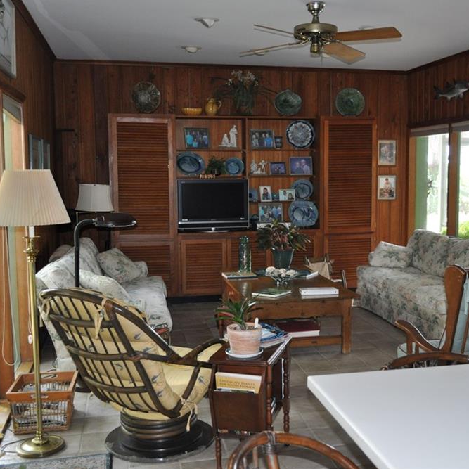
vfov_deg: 39.2
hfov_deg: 39.0
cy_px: 233
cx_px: 286
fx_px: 659
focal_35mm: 43
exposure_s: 1/60
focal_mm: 22
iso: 800
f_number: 3.8
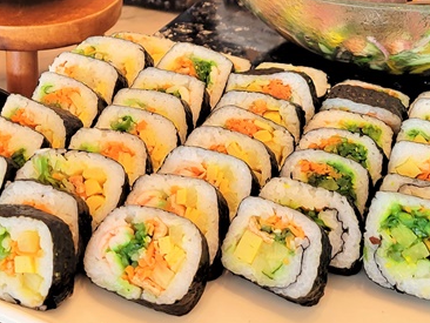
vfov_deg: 20.3
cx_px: 58
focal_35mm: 71
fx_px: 883
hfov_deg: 26.6
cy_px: 20
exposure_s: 1/50
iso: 64
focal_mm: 5.4
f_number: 1.8
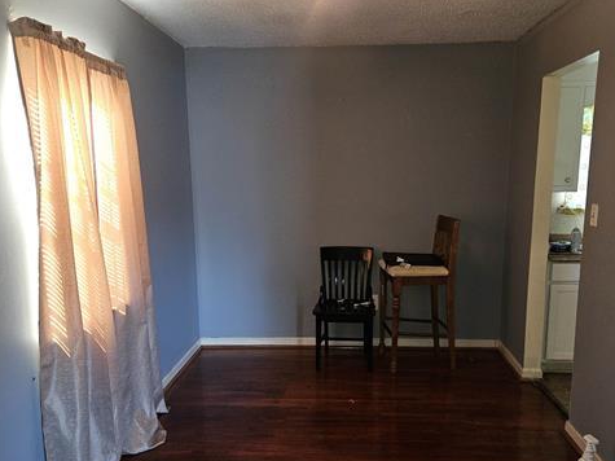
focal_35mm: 31
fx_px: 551
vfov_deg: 45.3
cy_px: 264
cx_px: 326
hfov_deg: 58.3
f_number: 1.8
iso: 125
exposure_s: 1/24
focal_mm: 5.4
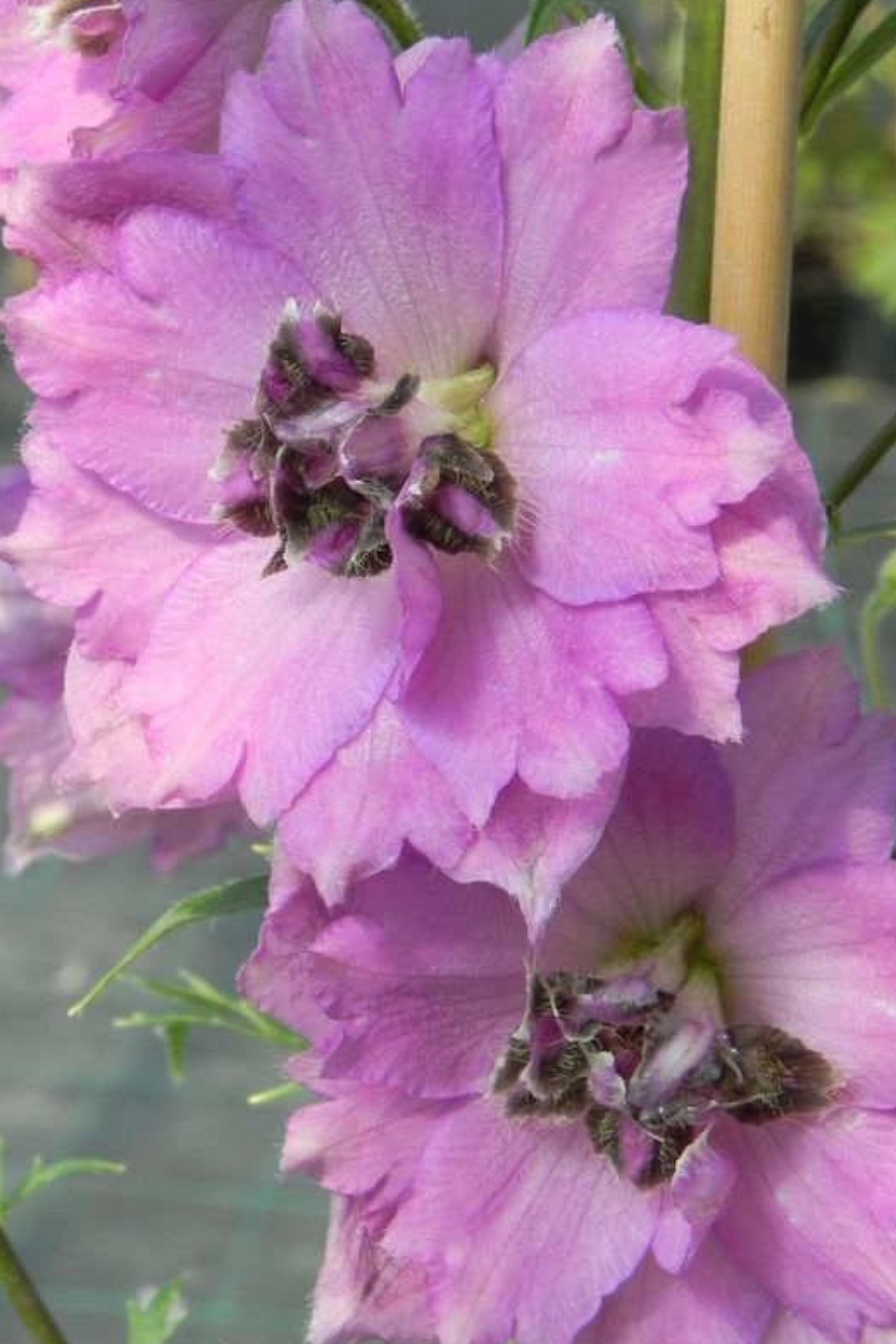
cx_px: 432
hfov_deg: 17.1
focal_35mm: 80
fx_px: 2986
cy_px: 663
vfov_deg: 25.4
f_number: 7.1
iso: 160
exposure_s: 1/320
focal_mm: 13.4
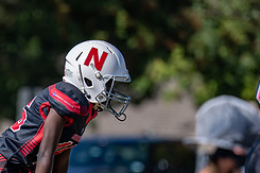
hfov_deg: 2.3
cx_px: 55
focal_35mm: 901
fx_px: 6503
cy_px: 171
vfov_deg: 1.5
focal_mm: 200
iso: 160
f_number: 2.8
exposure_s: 1/3200
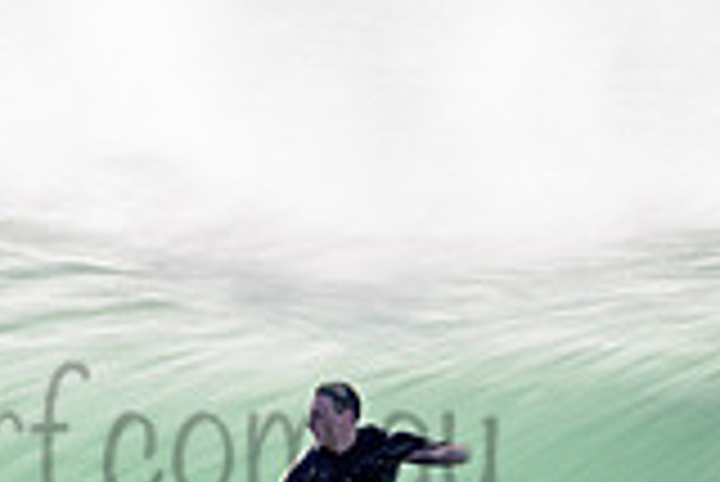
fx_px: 44239
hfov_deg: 0.9
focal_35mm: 2210
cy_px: 210
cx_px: 300
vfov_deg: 0.6
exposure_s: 1/20
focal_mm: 500
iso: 31
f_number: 9
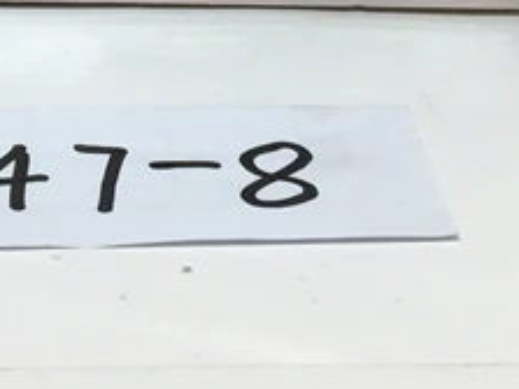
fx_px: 1558
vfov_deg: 13.1
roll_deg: +0.2
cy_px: -259
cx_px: 135
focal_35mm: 104
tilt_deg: -15.0
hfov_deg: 18.8
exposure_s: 1/100
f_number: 2.2
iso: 32
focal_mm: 4.15
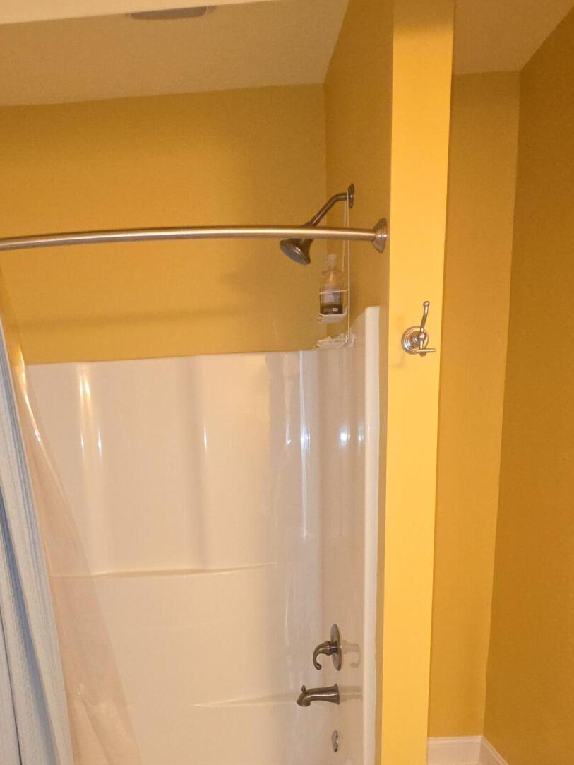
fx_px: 530
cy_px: 567
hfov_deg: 56.2
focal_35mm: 24
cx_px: 220
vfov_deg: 67.4
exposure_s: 1/60
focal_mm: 2.2
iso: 200
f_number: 1.9
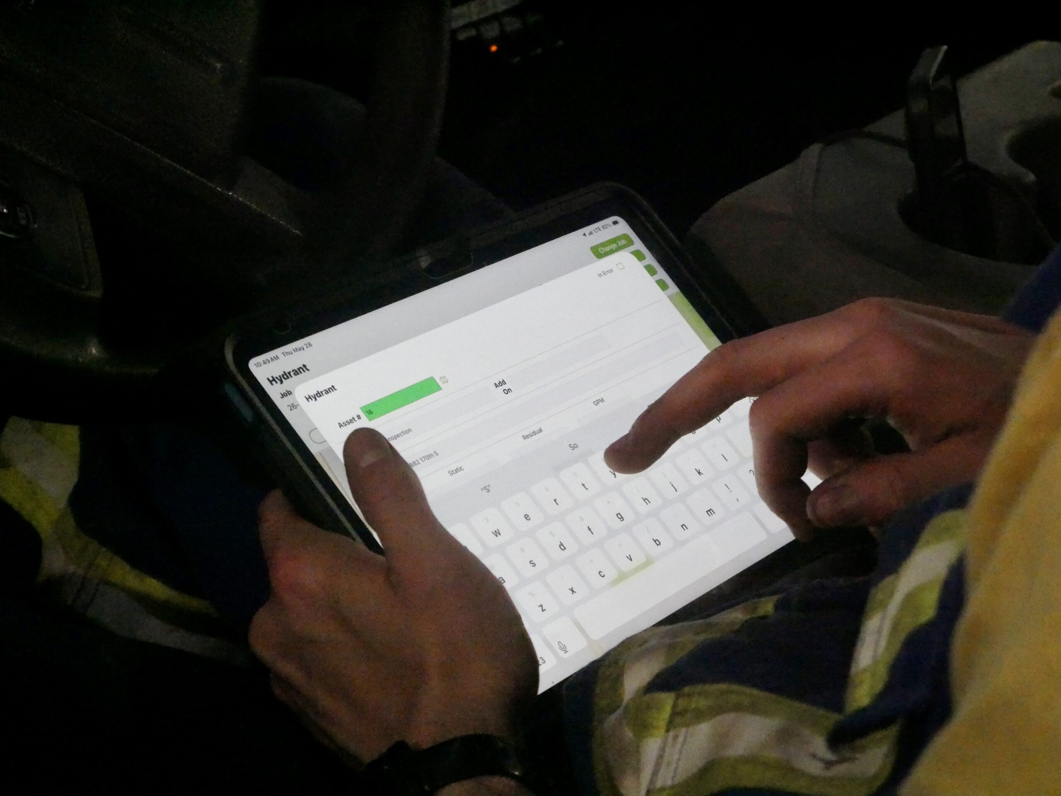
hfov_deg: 23.3
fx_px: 2576
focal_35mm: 84
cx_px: 530
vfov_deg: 17.6
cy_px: 398
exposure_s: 1/250
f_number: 7.1
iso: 12800
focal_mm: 42
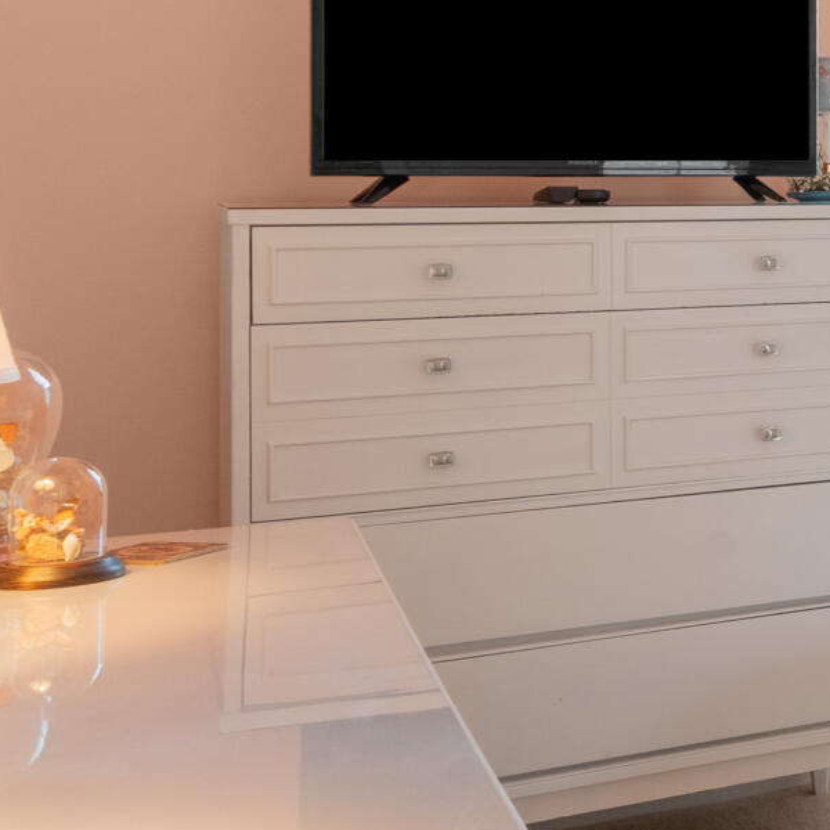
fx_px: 1845
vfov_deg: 25.0
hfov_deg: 18.2
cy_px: 198
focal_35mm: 68
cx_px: 1607
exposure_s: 1/3
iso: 500
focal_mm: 16
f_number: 11
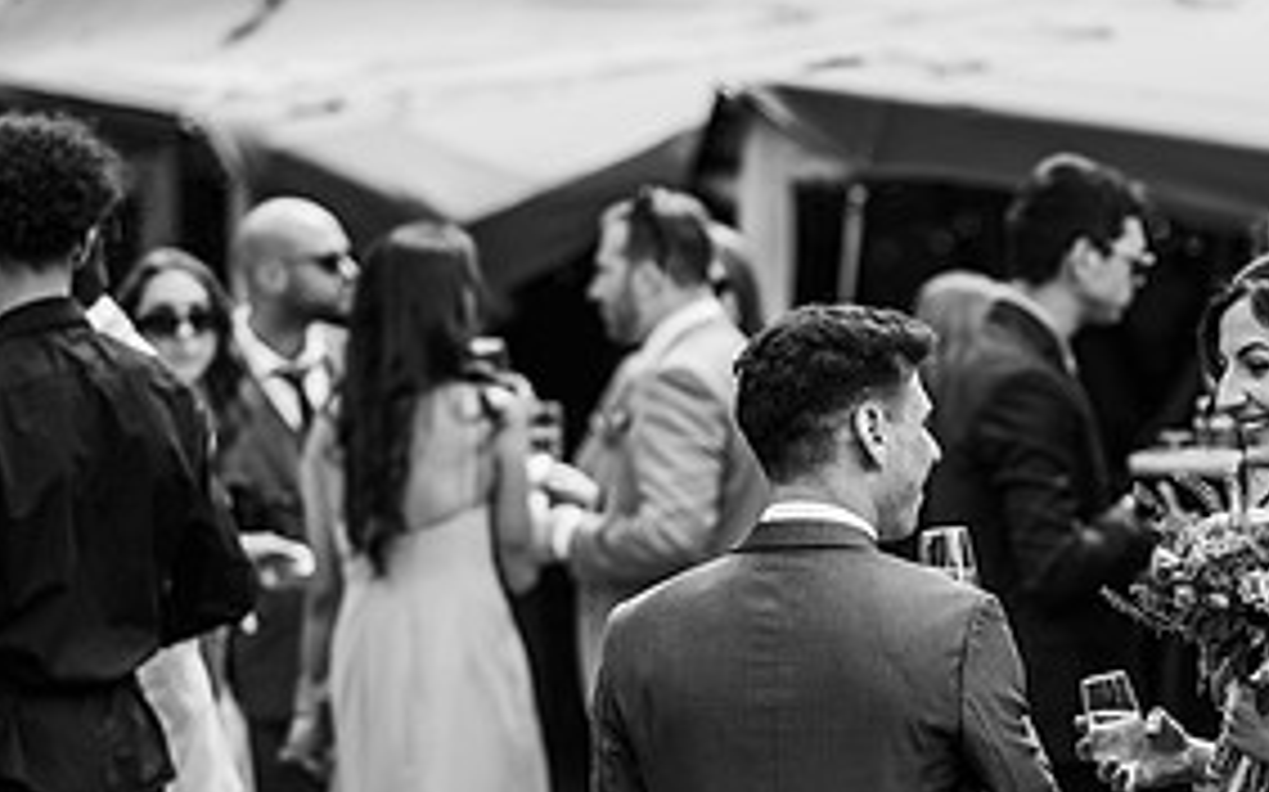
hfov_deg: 11.7
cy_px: 765
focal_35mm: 178
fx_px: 6154
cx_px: 990
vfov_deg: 7.3
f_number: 2.2
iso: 100
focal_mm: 85
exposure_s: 1/1000
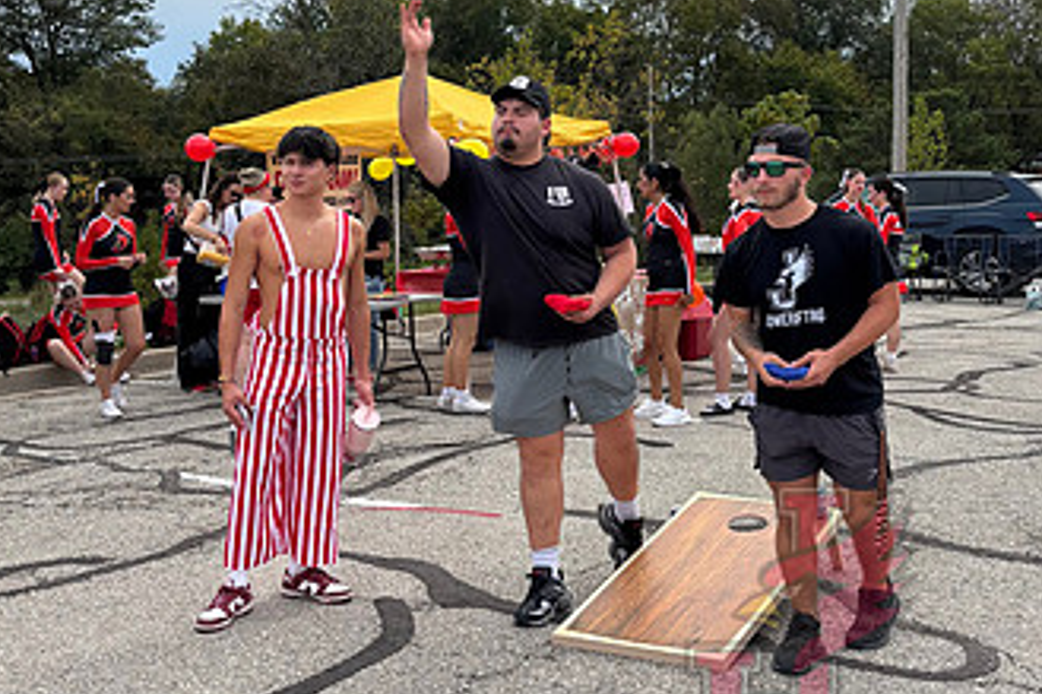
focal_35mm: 37
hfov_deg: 51.9
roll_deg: -0.3
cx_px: 515
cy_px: 130
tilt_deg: -2.8
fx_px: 1070
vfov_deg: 34.7
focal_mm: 5.96
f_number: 1.6
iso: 50
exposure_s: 1/2933
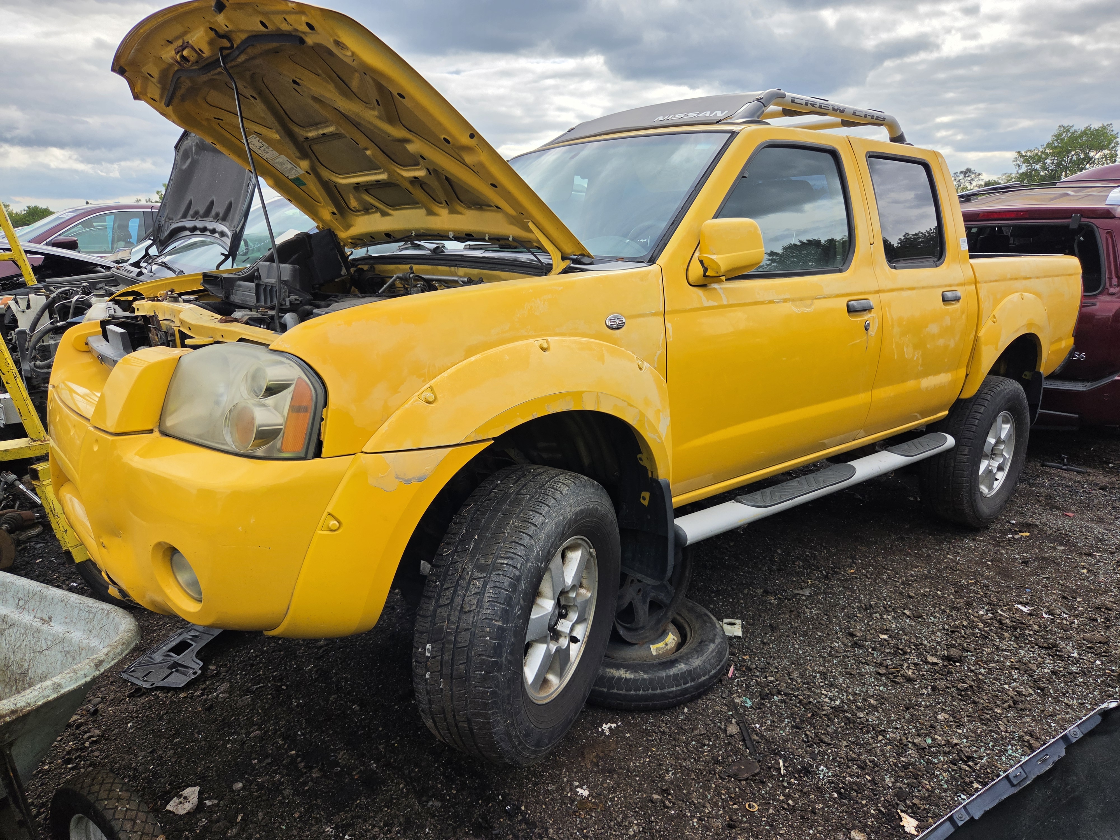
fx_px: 744
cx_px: 560
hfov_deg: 73.9
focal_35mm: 23
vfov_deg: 58.9
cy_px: 420
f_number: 1.8
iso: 80
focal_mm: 5.4
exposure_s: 1/2635
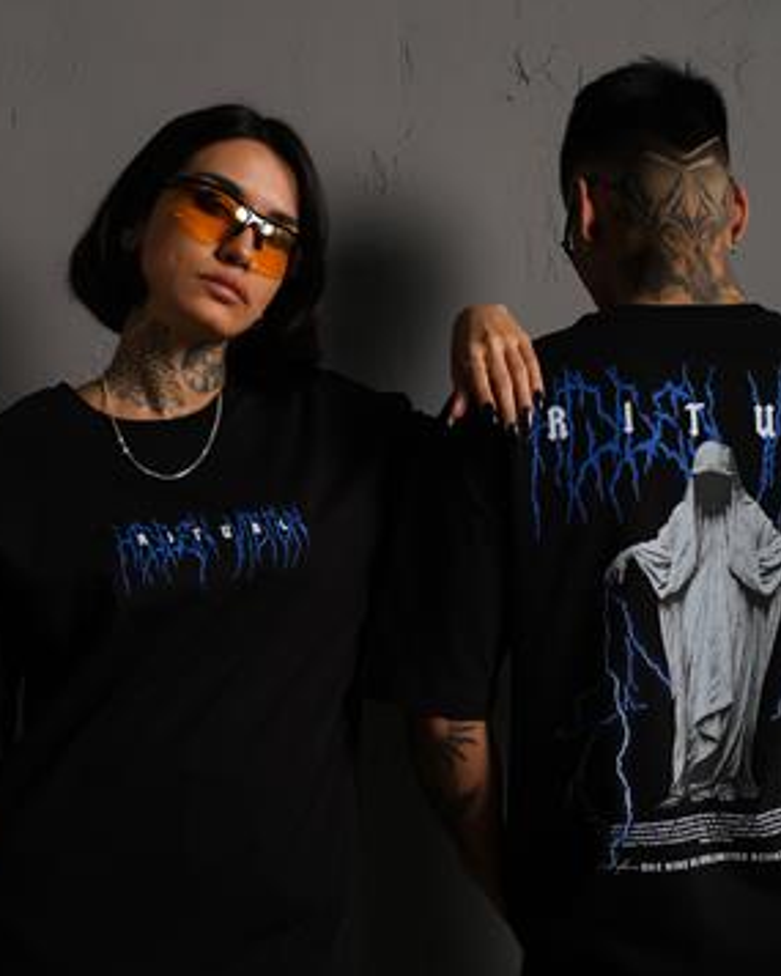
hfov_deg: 28.1
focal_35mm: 54
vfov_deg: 34.6
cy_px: 580
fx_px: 1560
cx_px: 406
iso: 160
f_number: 5
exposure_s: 1/160
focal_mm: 23.3
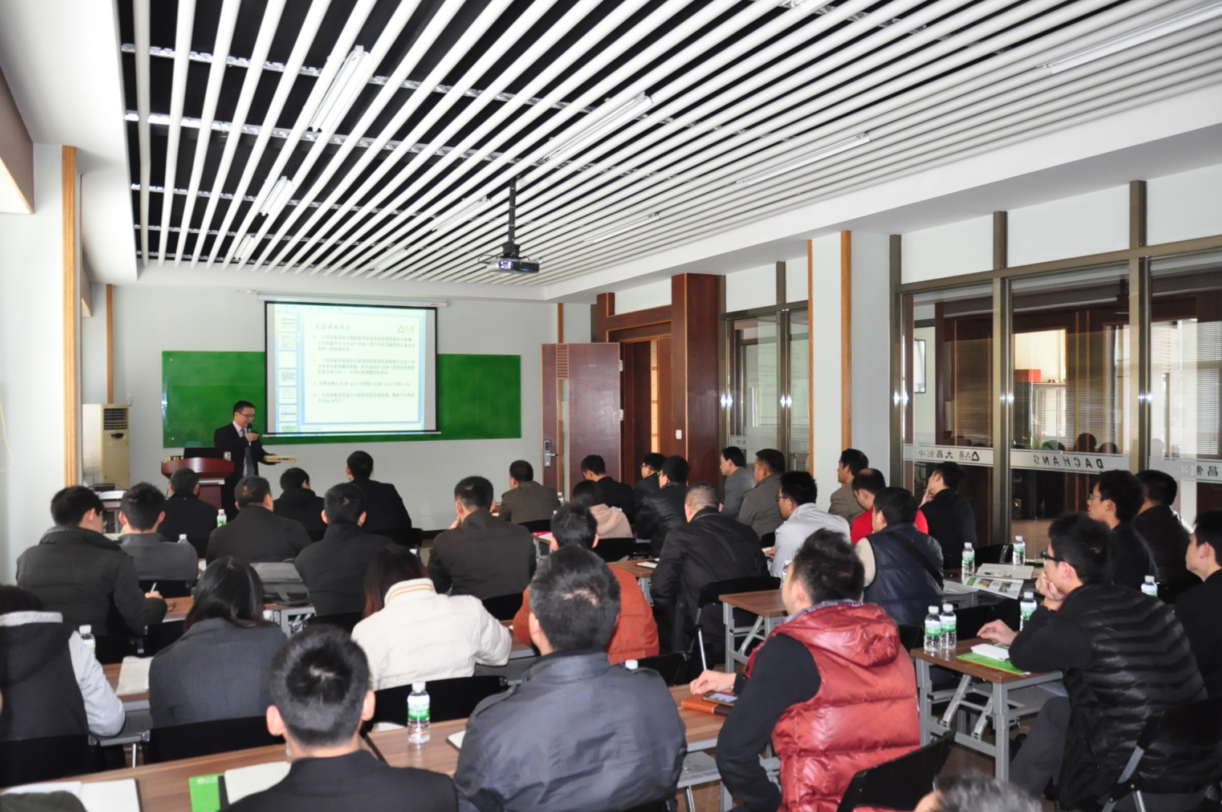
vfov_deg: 47.8
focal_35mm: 27
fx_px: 915
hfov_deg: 67.4
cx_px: 611
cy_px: 406
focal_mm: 18
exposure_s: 1/30
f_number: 3.5
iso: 1400
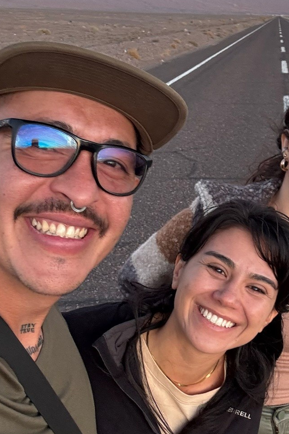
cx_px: 259
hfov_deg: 25.6
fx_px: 615
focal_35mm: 51
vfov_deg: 38.9
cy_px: 227
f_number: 1.9
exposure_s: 1/60
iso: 125
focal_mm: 2.69
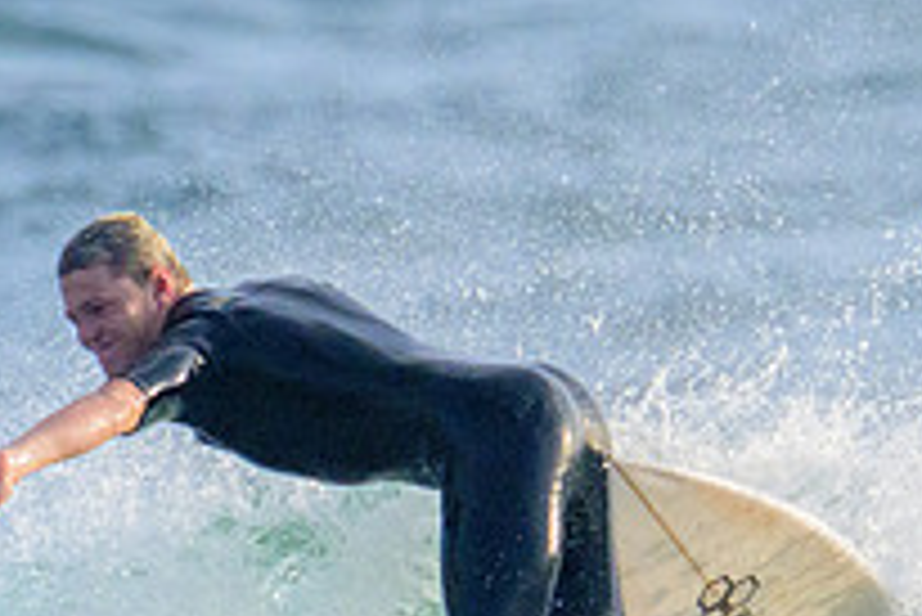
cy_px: 673
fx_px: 79345
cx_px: 609
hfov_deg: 0.7
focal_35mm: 3096
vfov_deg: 0.4
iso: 2500
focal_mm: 800
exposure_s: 1/2000
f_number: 13
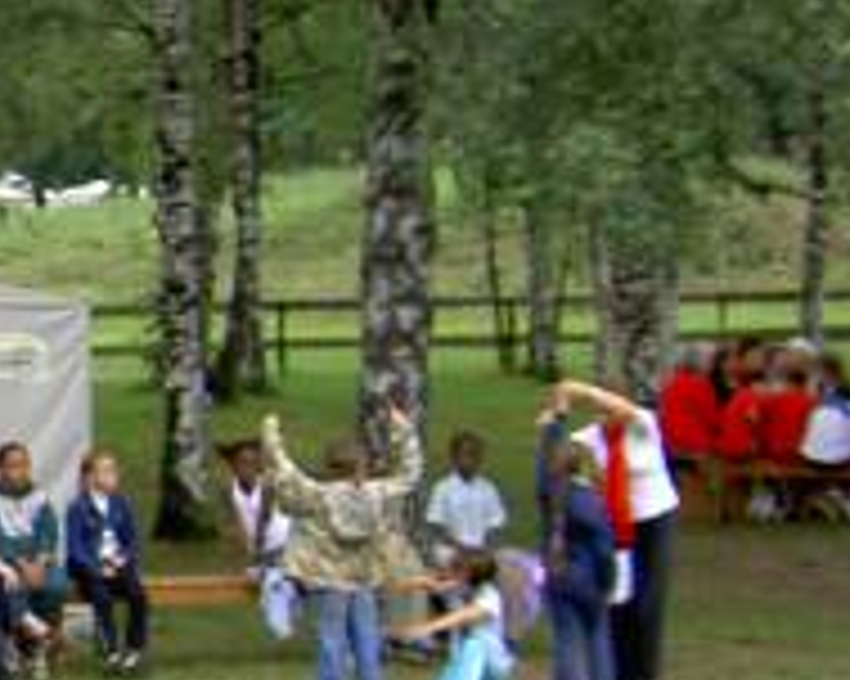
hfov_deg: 11.1
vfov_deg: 9.6
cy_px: 405
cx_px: -760
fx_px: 4048
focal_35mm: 161
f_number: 2.8
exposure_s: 1/125
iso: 100
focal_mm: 8
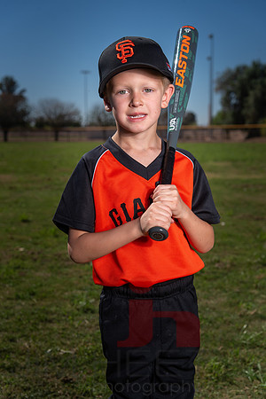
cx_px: 133
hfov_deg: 20.9
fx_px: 720
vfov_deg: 31.0
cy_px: 200
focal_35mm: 65
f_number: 5.6
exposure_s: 1/1250
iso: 100
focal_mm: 65
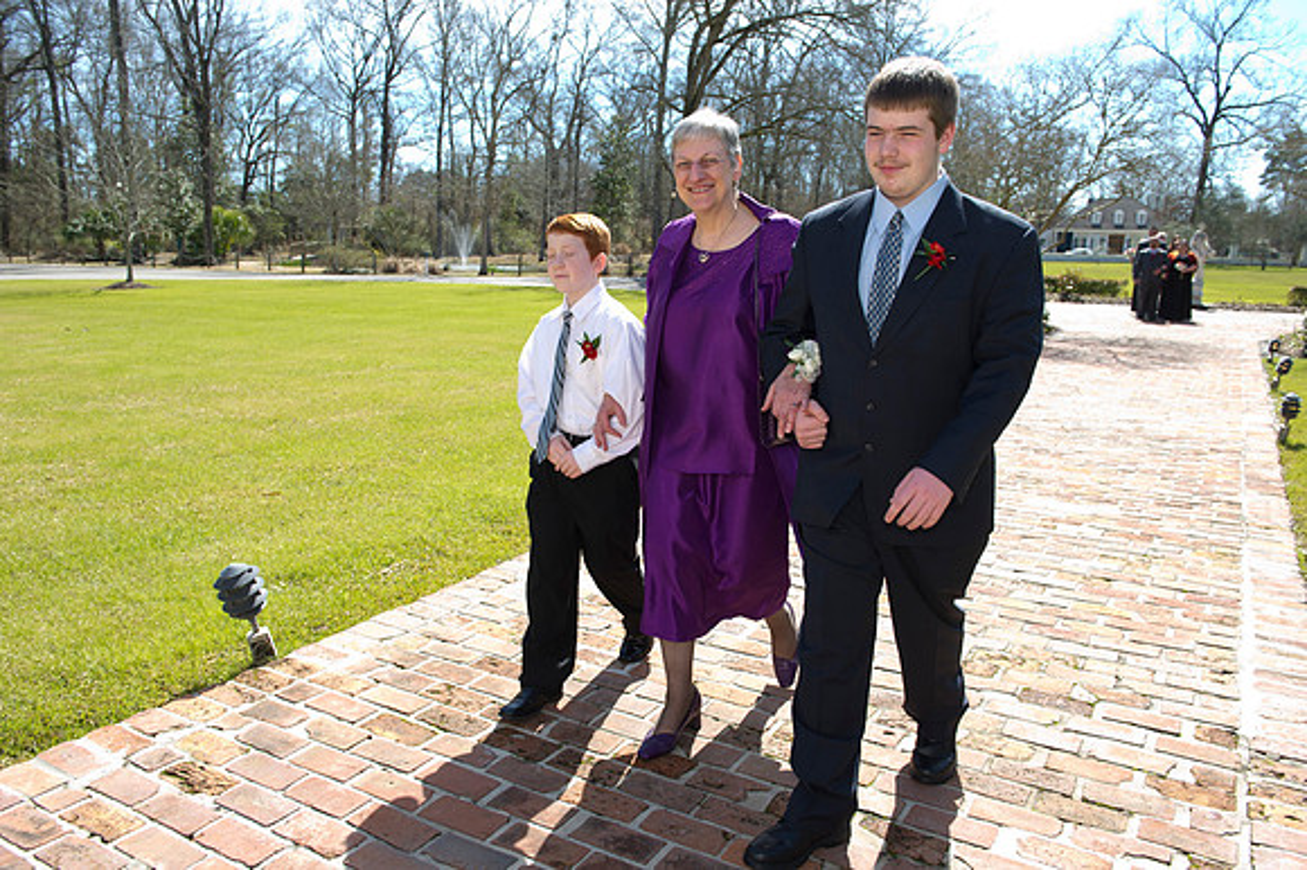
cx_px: 654
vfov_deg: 46.4
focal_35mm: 28
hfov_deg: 65.5
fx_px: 1016
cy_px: 435
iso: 100
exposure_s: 1/200
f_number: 5.6
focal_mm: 28
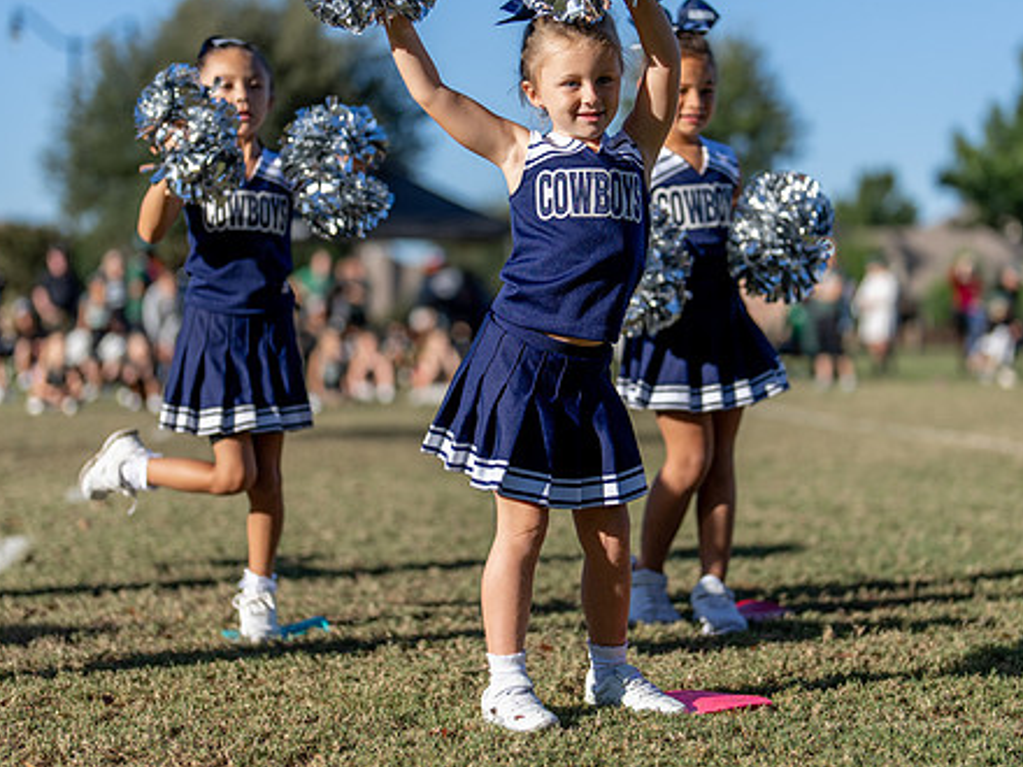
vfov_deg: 18.0
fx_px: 2423
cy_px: 341
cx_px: 585
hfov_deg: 23.8
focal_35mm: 82
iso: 100
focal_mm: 50
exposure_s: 1/6400
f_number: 1.2
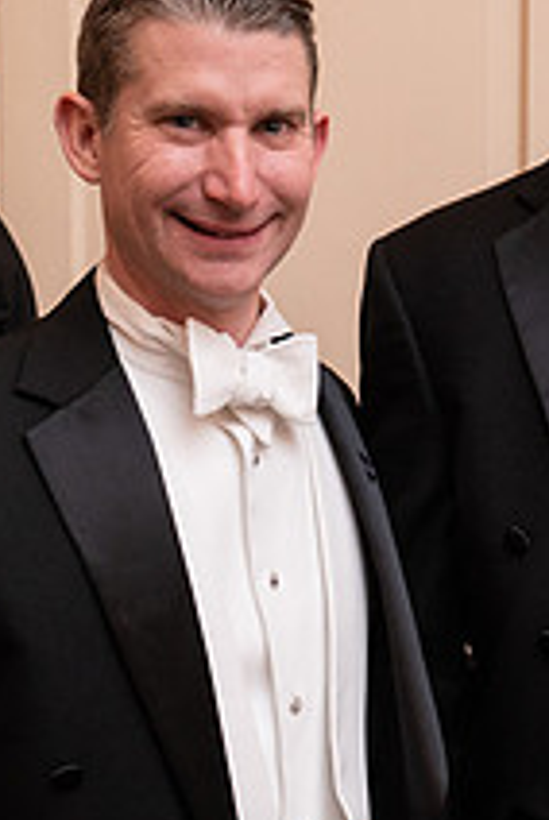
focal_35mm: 112
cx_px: 665
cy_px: 451
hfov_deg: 12.0
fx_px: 2553
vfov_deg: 18.2
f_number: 4.5
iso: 800
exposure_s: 1/40
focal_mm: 41
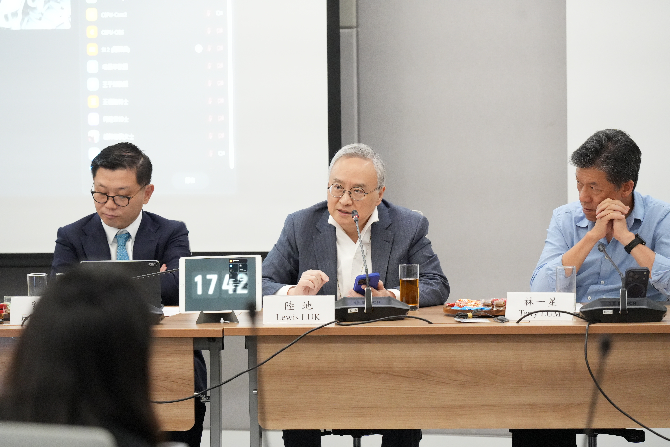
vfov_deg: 8.8
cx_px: 335
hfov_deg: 13.2
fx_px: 2903
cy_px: 224
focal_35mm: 156
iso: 10000
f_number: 4.5
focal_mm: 156
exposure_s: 1/200
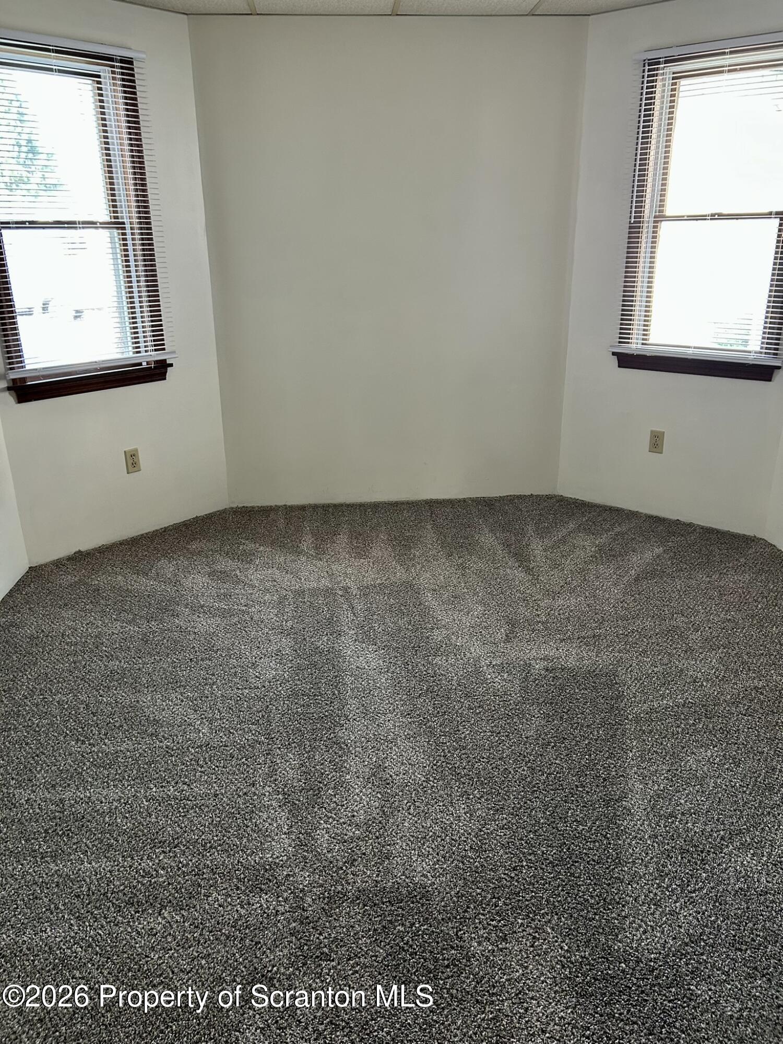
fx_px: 784
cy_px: 522
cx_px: 392
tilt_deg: -21.8
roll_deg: -0.2
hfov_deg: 53.1
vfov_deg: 67.3
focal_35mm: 26
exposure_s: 1/60
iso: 160
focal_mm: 5.7
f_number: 1.5
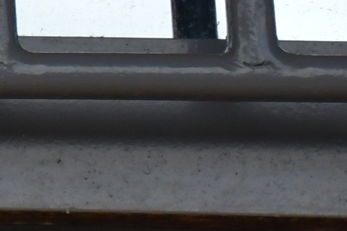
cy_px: -421
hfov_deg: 4.4
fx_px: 4308
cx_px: -799
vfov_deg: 3.0
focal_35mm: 447
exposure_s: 1/2000
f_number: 4.5
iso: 800
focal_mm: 40
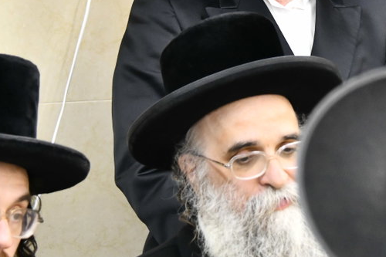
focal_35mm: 238
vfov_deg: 5.7
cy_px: -39
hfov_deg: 8.6
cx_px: 286
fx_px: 2551
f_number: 5.6
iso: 1600
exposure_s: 1/200
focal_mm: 85
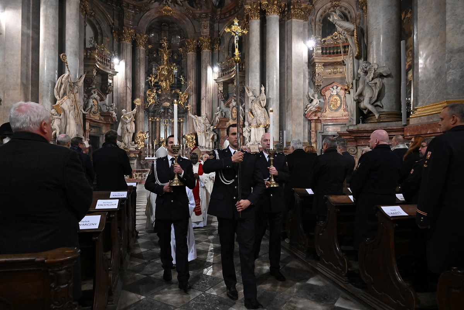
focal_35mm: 24
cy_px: 155
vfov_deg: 53.1
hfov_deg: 73.7
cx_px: 232
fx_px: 309
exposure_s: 1/100
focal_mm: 24
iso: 8000
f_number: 5.6
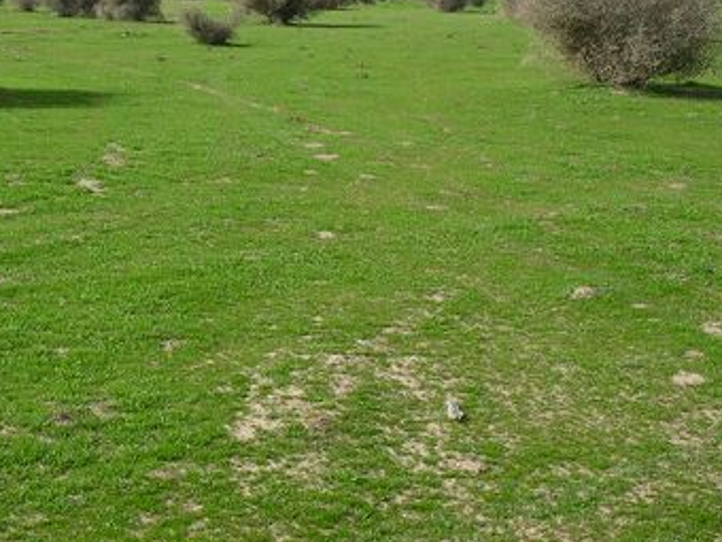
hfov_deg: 32.9
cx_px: 228
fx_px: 1210
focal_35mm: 58
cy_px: 181
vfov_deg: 25.1
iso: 100
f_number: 4.5
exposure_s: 1/388
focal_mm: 5.6
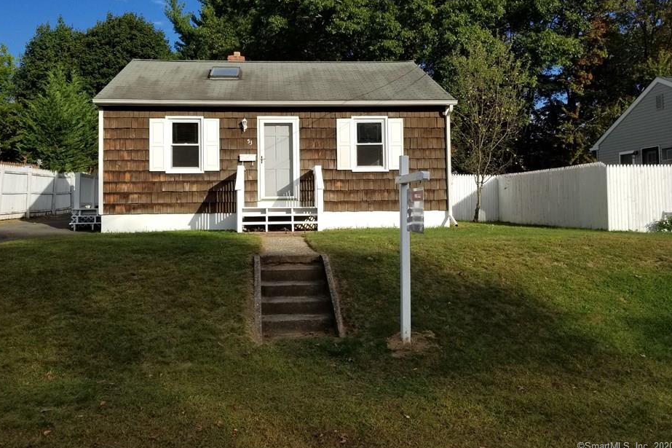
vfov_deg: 43.3
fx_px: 560
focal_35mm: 30
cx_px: 307
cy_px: 173
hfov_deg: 61.8
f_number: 1.7
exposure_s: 1/3256
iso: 50
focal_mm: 4.3
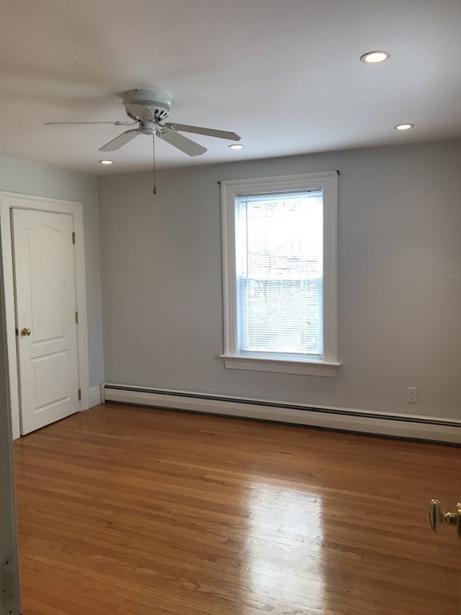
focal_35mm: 28
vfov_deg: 63.4
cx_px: 230
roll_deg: +1.3
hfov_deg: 49.7
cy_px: 308
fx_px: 497
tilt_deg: -4.5
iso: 40
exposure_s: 1/120
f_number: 1.8
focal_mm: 3.99
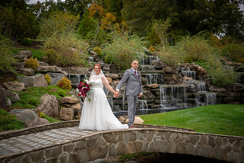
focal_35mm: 60
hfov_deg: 33.4
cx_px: 122
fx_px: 406
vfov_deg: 22.6
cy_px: 82
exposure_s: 1/2000
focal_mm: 60
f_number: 2.8
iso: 800
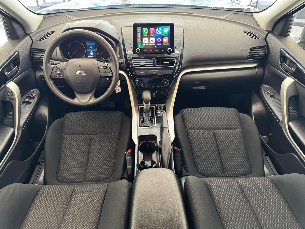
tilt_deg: -40.0
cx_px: 152
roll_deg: -0.4
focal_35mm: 24
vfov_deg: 56.8
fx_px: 211
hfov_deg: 71.6
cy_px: 114
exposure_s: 1/60
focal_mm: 6.76
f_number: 1.78
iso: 640
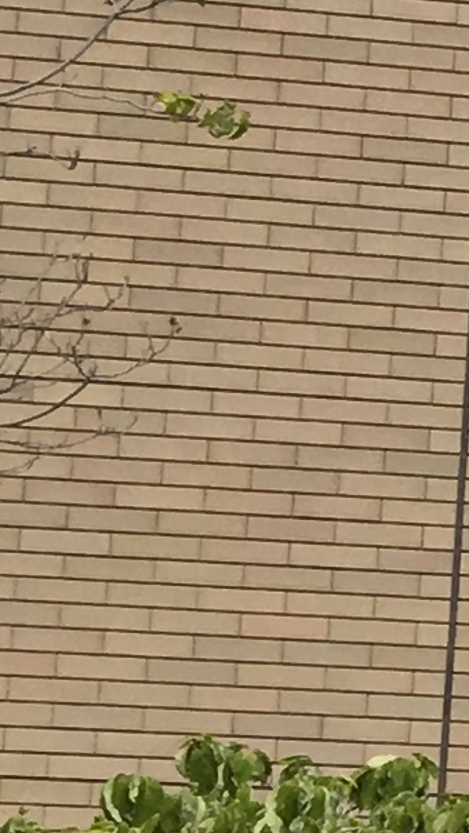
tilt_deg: +11.5
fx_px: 4662
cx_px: 2309
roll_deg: -0.6
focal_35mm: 211
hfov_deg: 4.8
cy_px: 679
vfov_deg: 10.2
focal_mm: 4.15
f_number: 2.2
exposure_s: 1/2137
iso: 25
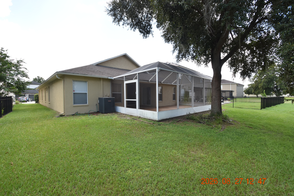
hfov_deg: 100.4
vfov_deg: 77.3
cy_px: 98
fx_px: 122
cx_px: 147
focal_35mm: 15
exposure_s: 1/250
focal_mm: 10
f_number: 8
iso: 280
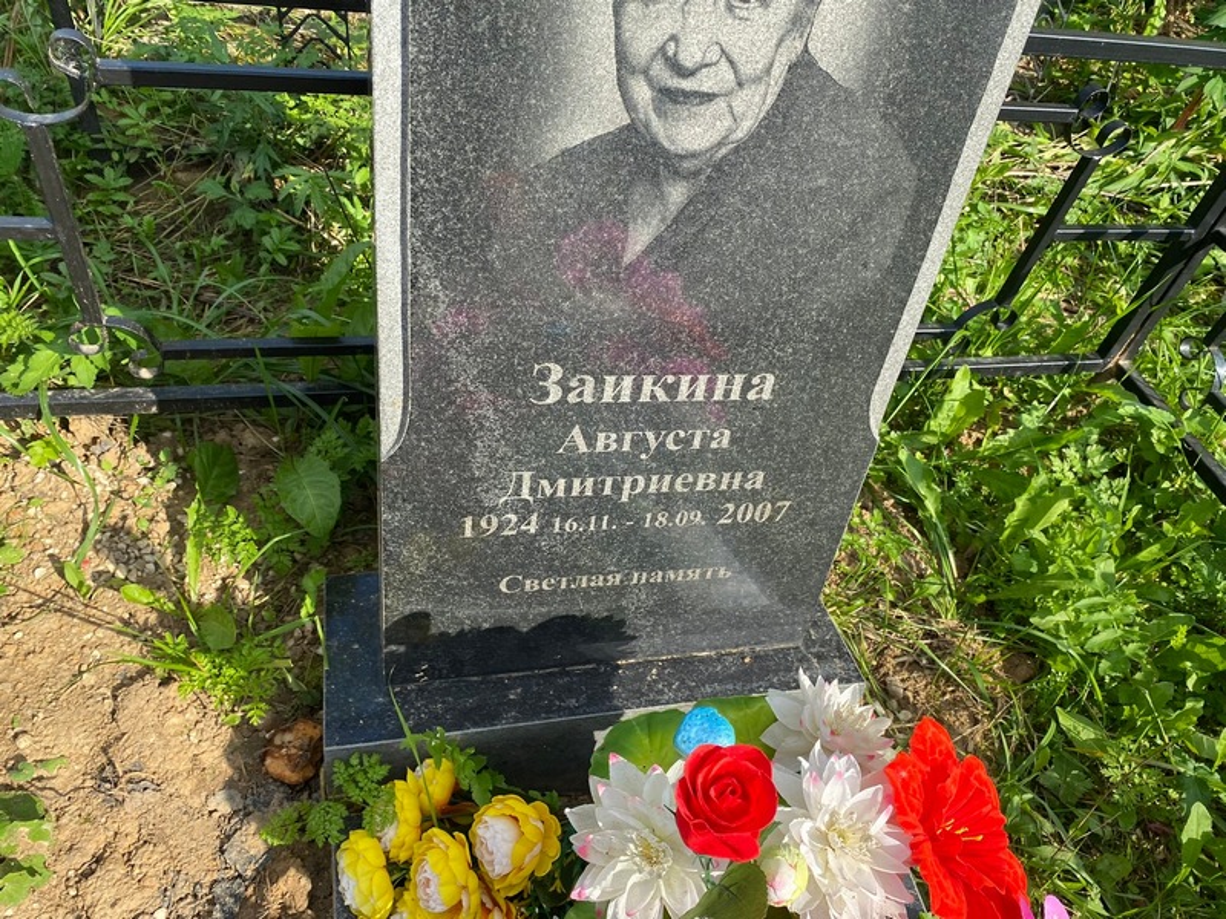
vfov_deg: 53.1
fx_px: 921
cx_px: 613
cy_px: 460
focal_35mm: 26
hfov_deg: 67.3
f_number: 1.8
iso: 32
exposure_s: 1/1272
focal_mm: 4.25
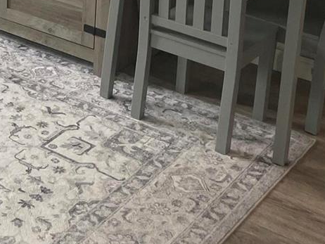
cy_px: -84
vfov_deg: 15.5
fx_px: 845
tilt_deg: -16.1
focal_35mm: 90
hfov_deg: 18.4
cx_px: -206
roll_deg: +3.3
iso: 80
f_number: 1.6
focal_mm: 4.2
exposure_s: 1/120
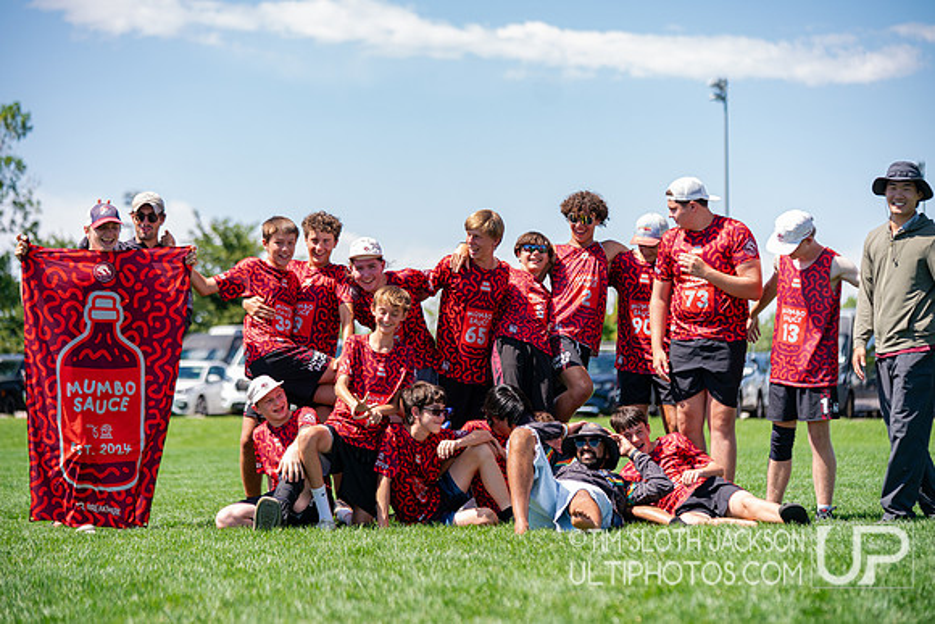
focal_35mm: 104
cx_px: 468
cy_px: 312
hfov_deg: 19.6
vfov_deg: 13.2
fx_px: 2702
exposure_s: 1/2000
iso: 400
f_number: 2.8
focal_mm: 104
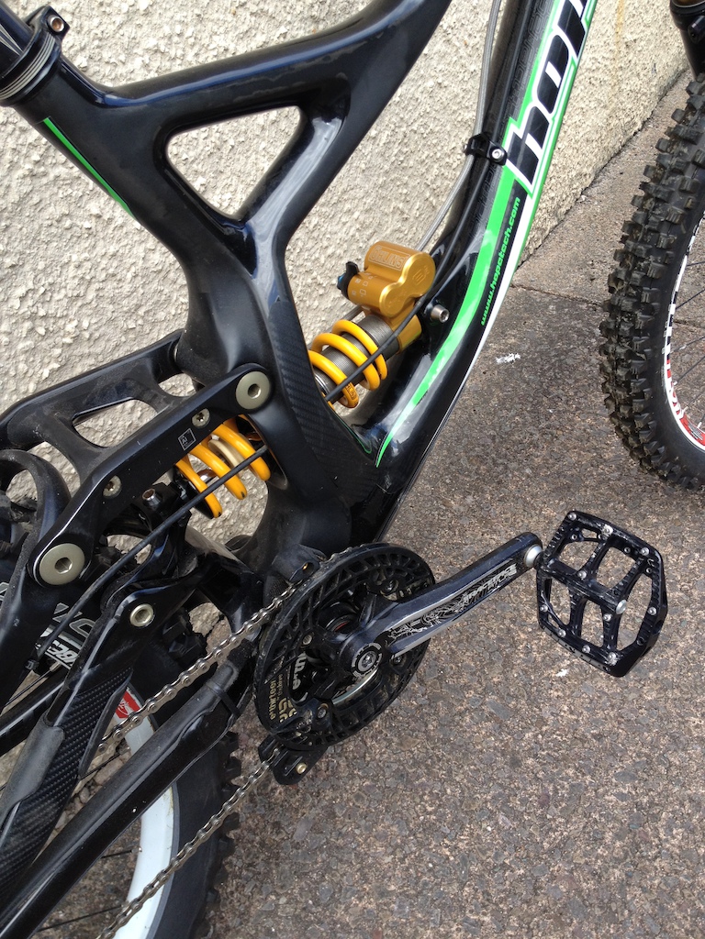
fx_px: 950
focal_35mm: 35
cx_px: 352
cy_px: 470
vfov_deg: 52.6
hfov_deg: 40.7
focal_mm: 4.28
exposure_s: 1/198
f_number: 2.4
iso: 50
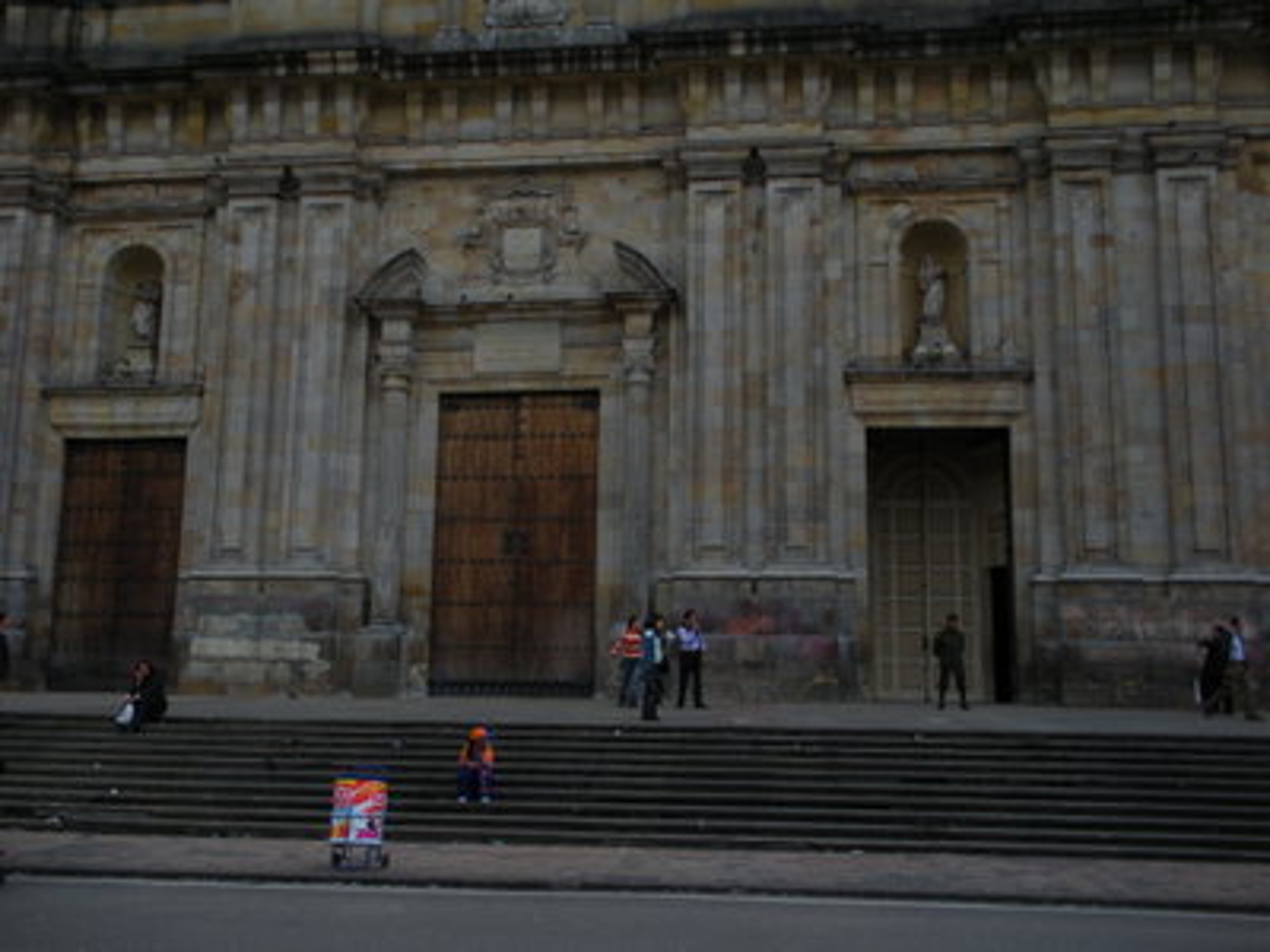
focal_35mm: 36
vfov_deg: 39.7
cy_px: 476
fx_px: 1321
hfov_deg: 51.4
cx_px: 635
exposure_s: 1/936
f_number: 3.5
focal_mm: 6.3
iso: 64
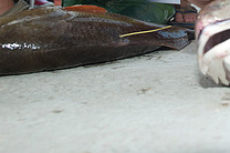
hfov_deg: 28.6
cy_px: -28
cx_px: 220
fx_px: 427
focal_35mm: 67
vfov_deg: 19.2
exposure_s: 1/250
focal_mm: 24
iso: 125
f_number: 6.3
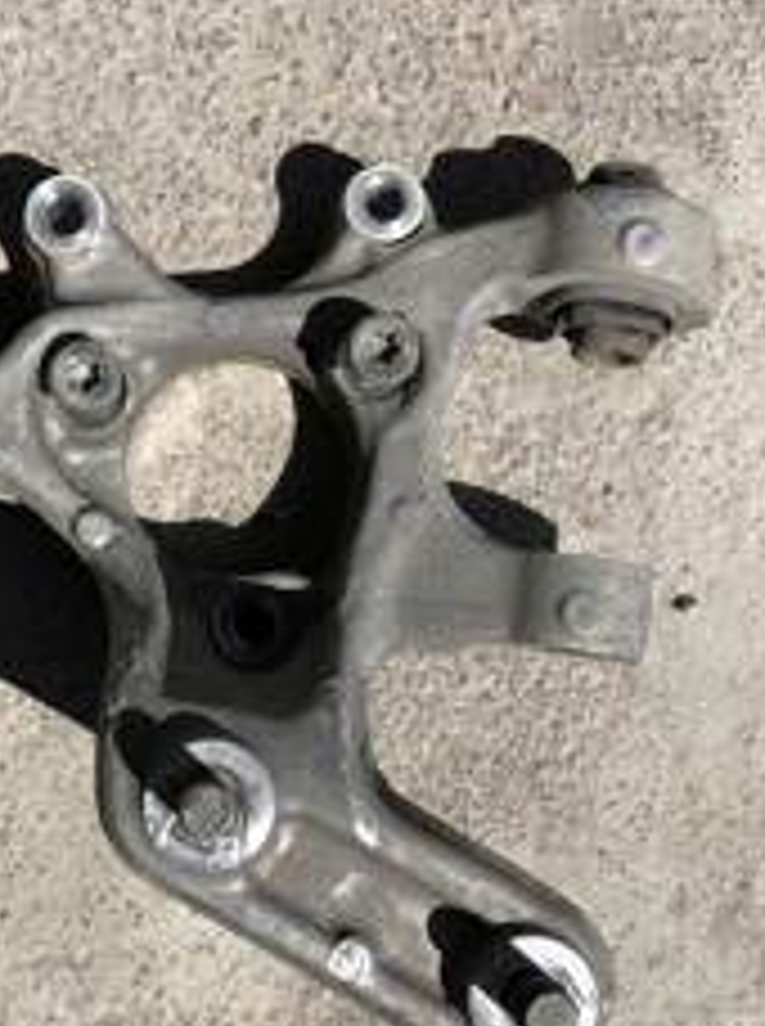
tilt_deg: -85.1
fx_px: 1745
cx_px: 326
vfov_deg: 32.6
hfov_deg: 24.7
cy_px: 662
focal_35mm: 59
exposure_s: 1/3436
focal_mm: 4
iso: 25
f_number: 1.8
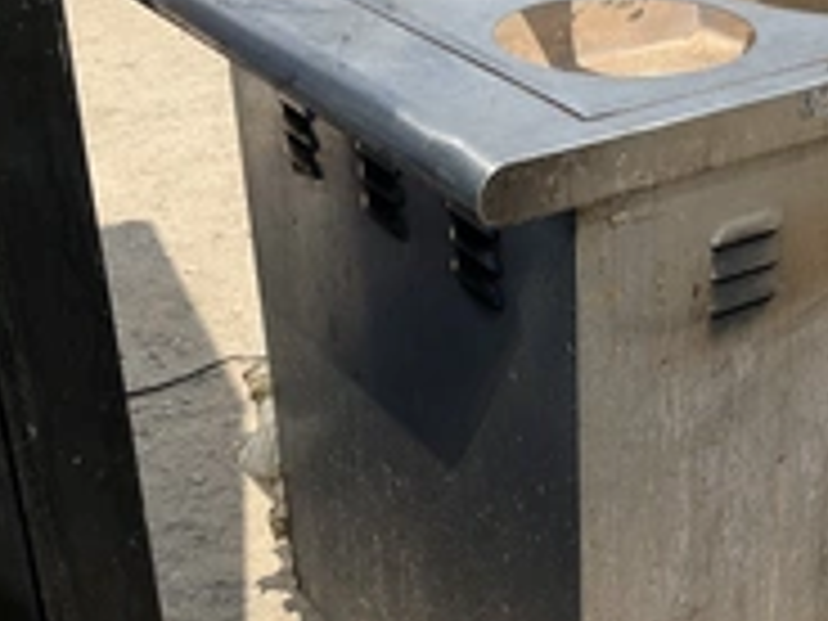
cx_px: 693
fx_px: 1507
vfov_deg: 23.3
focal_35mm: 63
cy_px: 360
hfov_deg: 29.8
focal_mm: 3
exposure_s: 1/1730
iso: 25
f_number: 1.8
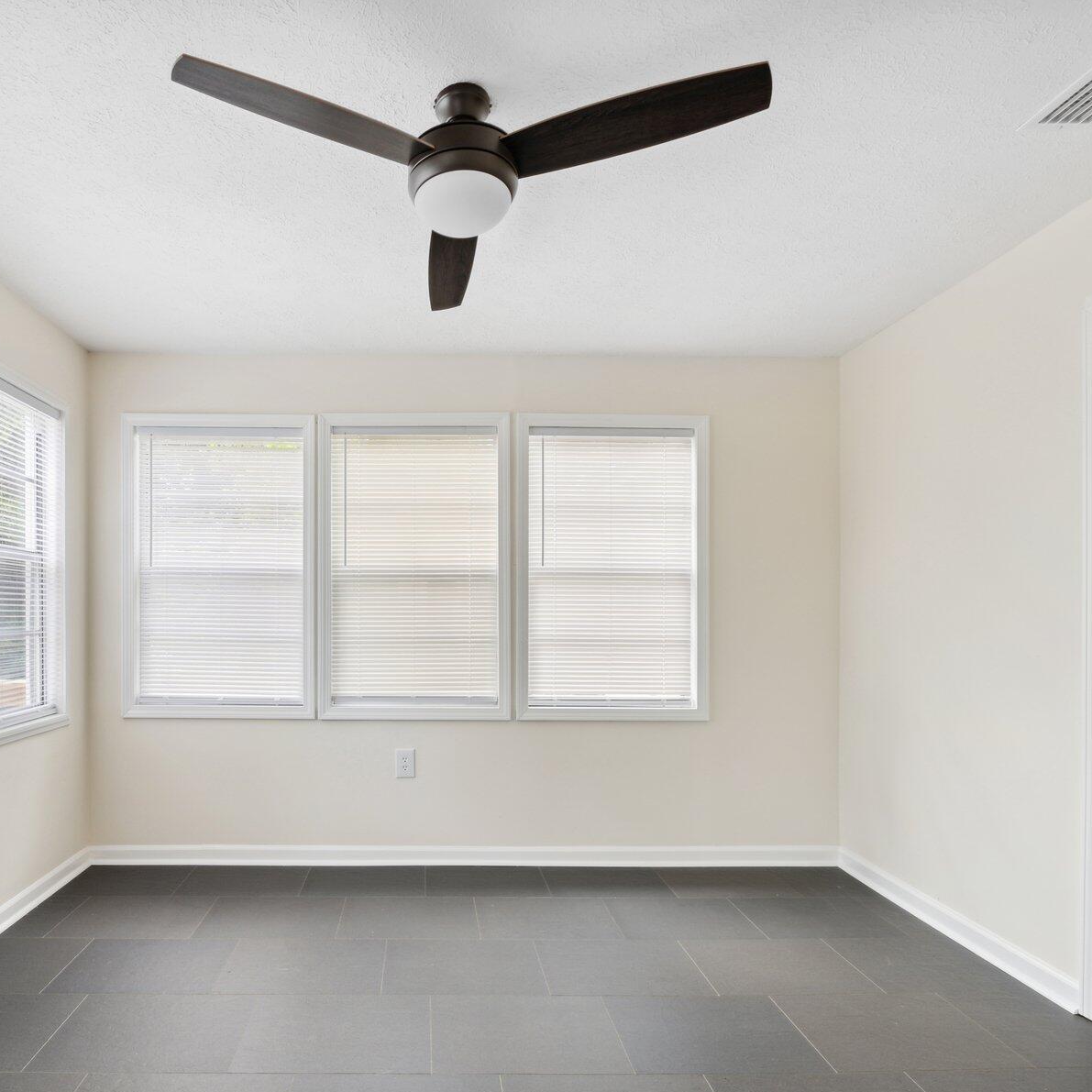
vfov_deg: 77.2
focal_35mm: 19
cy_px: 624
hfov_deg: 76.6
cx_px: 425
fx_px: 678
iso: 200
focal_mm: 13
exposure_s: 1/10
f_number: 11
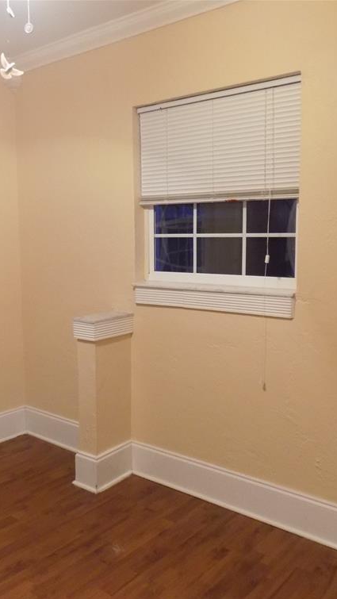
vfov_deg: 58.0
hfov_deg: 34.0
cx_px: 86
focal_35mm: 34
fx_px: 540
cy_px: 304
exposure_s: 1/8
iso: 400
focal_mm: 4
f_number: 3.1
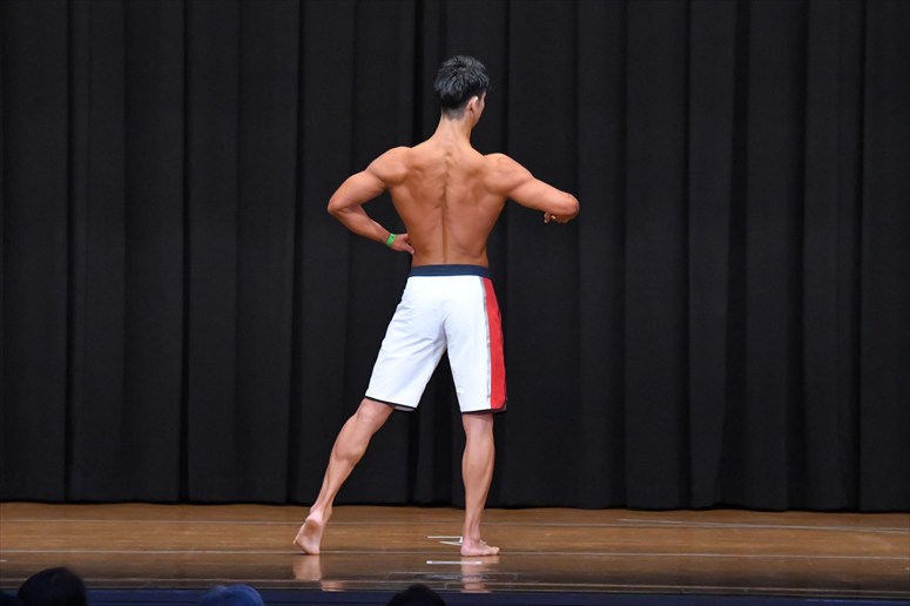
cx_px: 455
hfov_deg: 10.2
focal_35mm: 202
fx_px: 5104
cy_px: 303
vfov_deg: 6.8
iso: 8000
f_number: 5.6
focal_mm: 135
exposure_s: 1/400
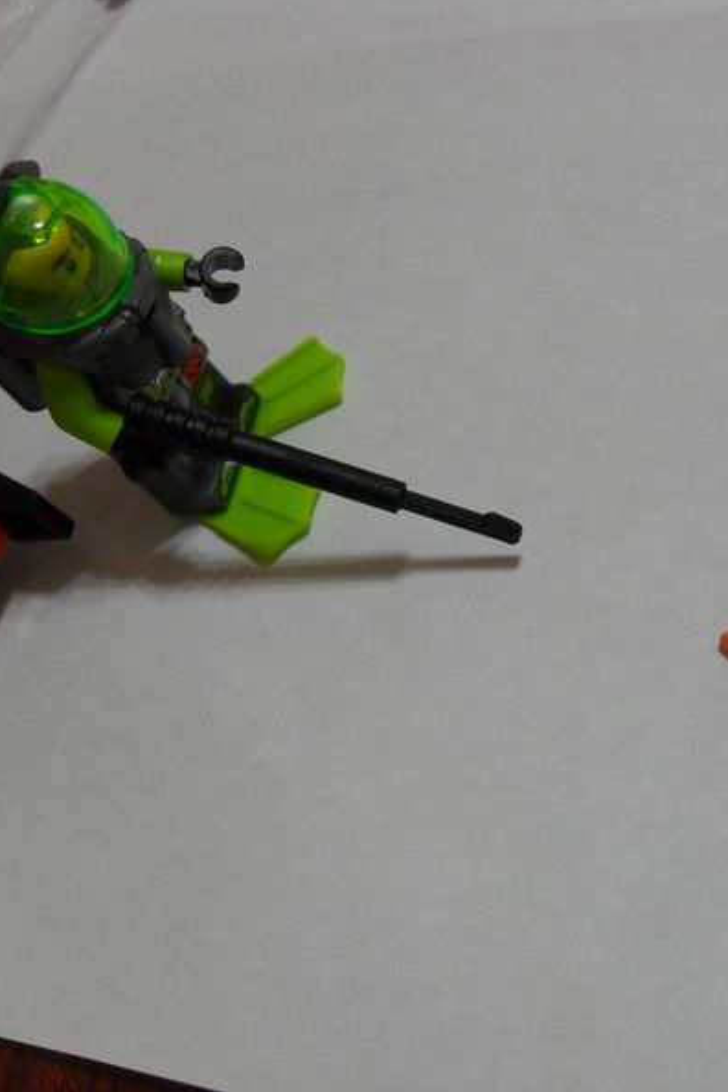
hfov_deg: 26.7
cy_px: 542
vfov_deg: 40.3
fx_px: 1486
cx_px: 640
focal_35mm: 49
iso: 200
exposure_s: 1/45
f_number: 2.8
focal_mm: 6.2
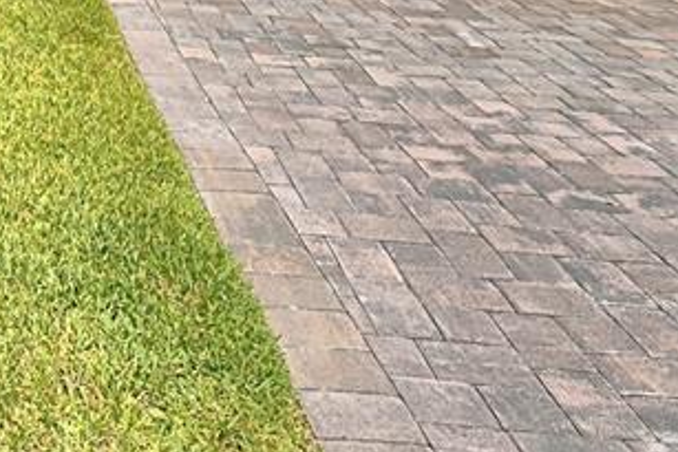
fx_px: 942
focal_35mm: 50
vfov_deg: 22.1
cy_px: -238
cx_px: -64
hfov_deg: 34.3
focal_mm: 10
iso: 100
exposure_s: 1/2000
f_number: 4.5
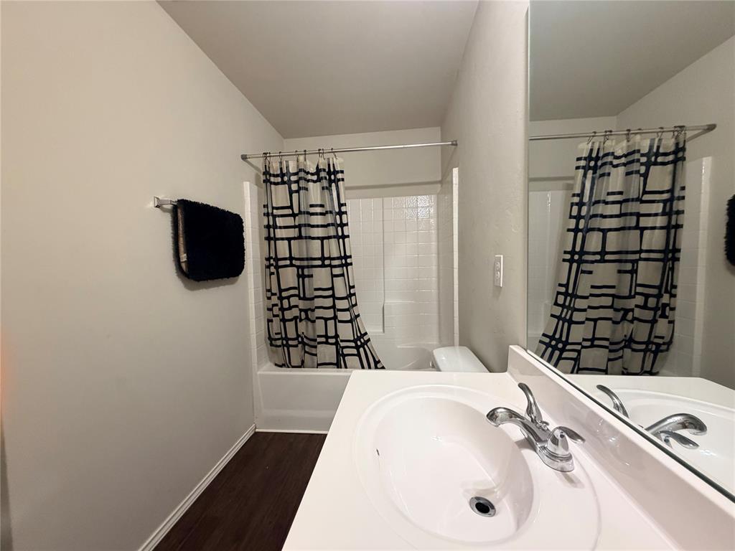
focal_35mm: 14
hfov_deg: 102.1
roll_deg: +1.2
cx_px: 368
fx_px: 297
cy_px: 276
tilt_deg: -2.8
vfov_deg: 85.7
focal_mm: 2.22
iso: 400
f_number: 2.2
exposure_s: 1/60
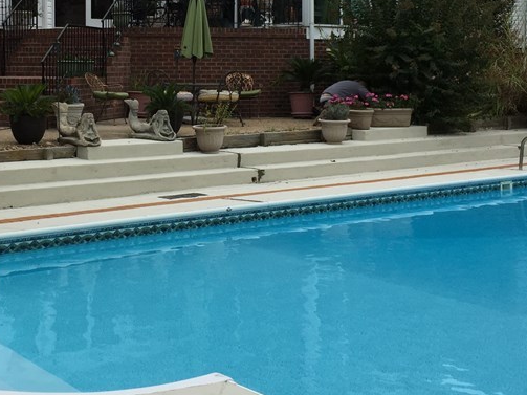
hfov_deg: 32.0
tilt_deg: -0.7
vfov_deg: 24.3
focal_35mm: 59
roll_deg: +0.0
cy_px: 60
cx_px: 124
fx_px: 898
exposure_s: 1/1522
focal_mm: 4.15
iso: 32
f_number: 2.2
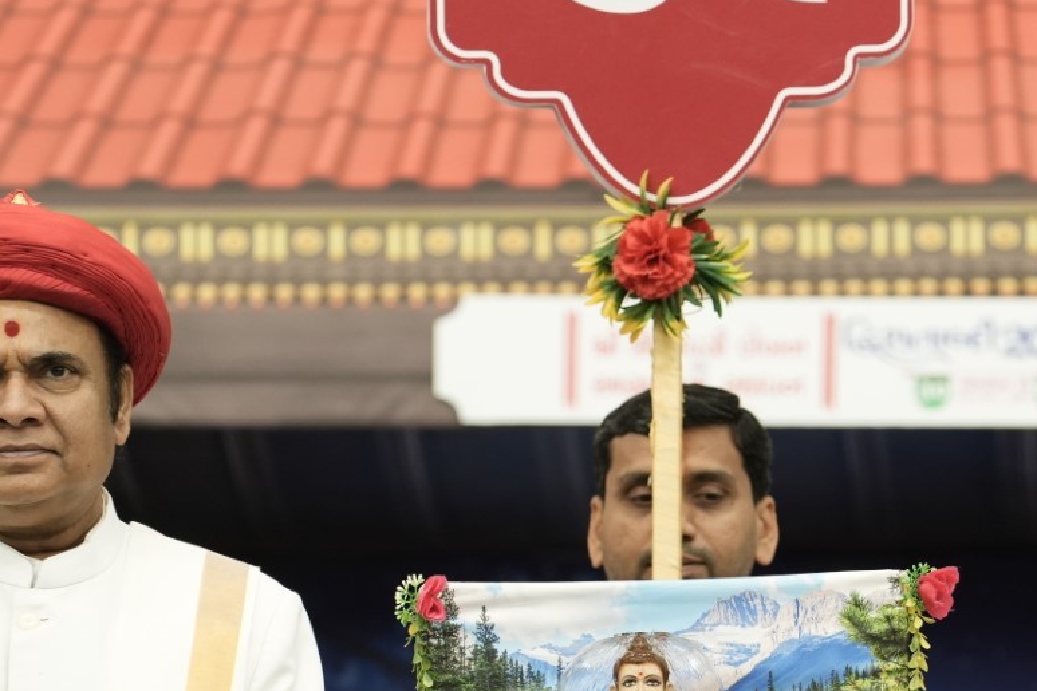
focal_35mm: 590
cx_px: 652
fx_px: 16994
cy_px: 719
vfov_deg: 2.3
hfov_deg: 3.5
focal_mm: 282
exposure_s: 1/250
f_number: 5.6
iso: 1250
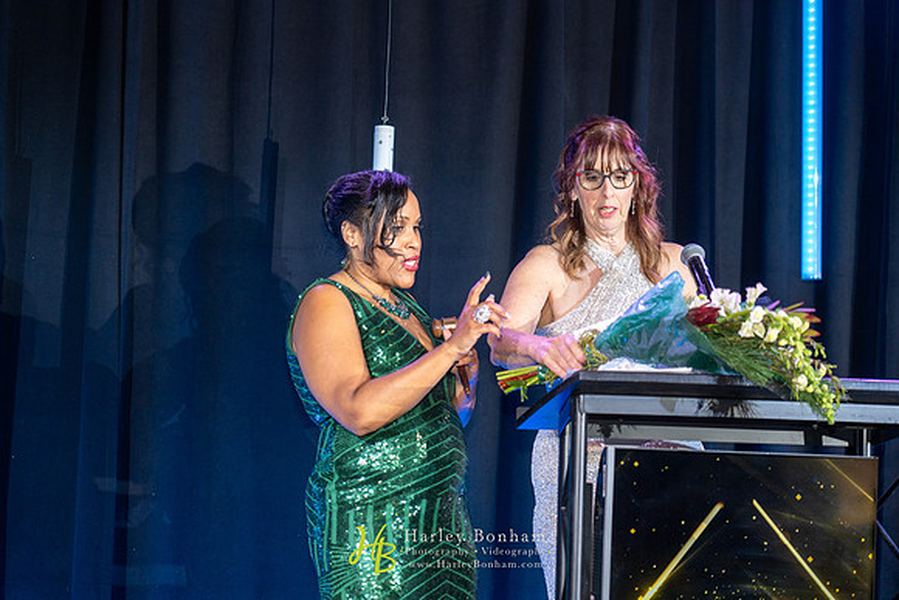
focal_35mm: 77
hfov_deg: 26.3
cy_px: 300
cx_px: 450
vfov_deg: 17.7
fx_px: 1923
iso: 1600
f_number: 4
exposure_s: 1/200
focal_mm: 77
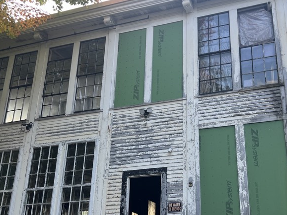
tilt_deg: +22.1
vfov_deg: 32.1
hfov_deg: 41.8
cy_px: 126
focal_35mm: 45
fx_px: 373
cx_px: 180
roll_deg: -0.7
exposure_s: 1/482
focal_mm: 5.7
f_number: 1.5
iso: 50
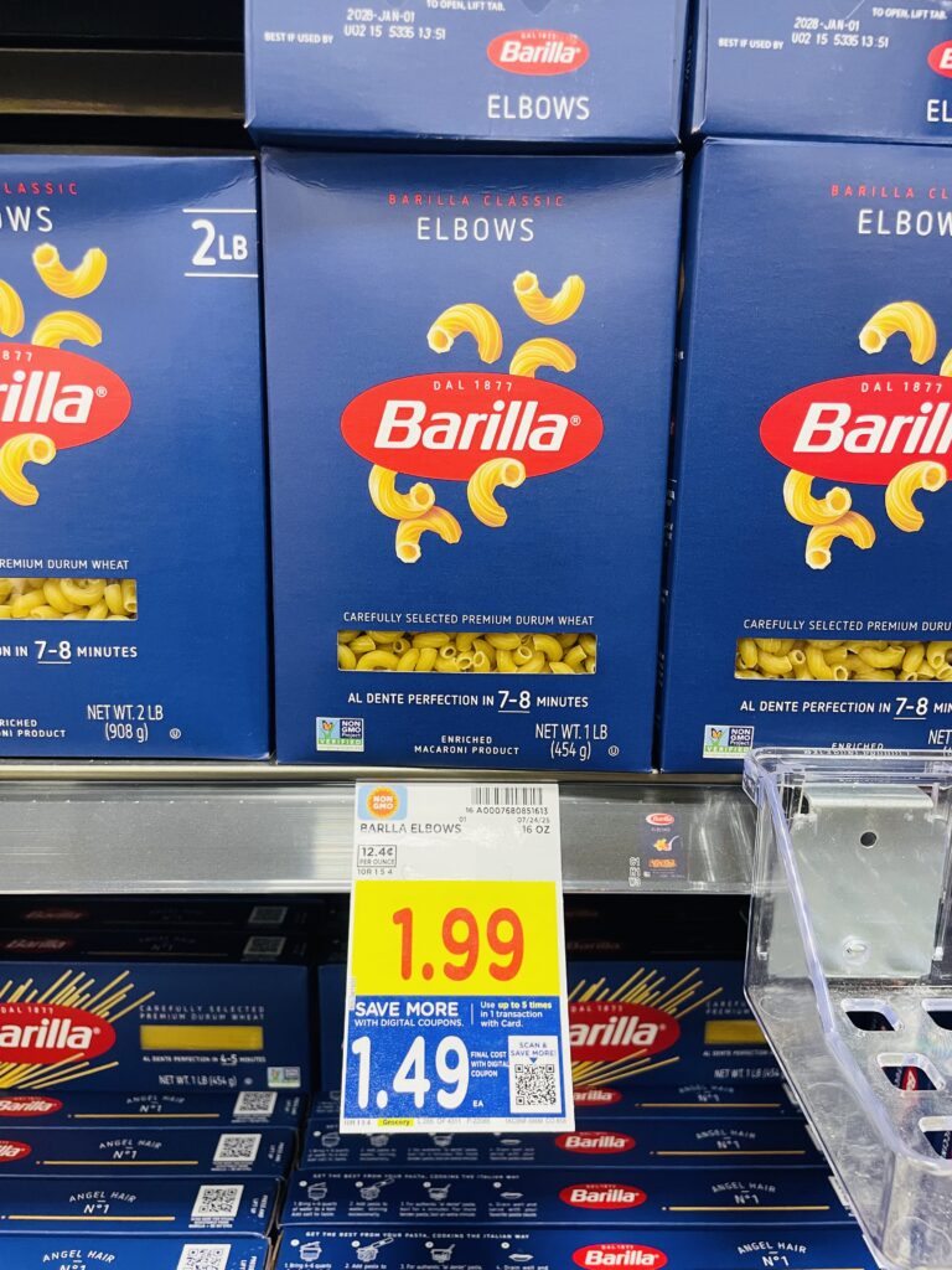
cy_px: 635
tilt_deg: -12.5
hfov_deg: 53.1
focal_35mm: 26
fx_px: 953
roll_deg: -1.0
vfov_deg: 67.3
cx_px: 476
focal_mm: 4.2
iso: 200
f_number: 1.6
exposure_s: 1/60
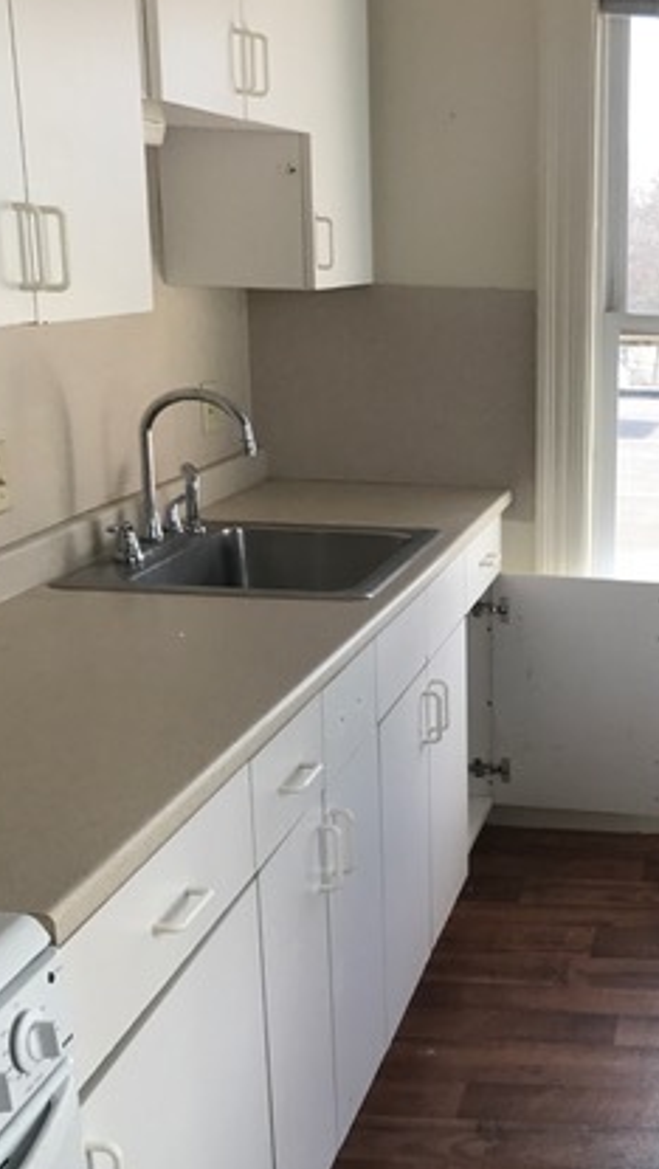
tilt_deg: -15.8
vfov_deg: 43.6
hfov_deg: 24.5
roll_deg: -2.1
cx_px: 636
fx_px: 1457
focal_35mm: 47
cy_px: 673
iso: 32
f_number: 1.8
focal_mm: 3.99
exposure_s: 1/120
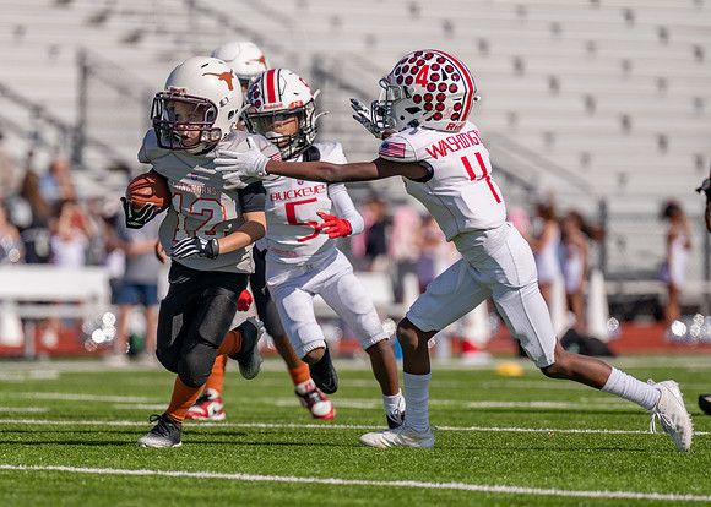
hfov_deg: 5.1
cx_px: 255
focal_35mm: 396
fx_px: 7992
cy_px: 287
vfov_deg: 3.6
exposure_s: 1/2500
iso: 125
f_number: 4
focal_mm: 280
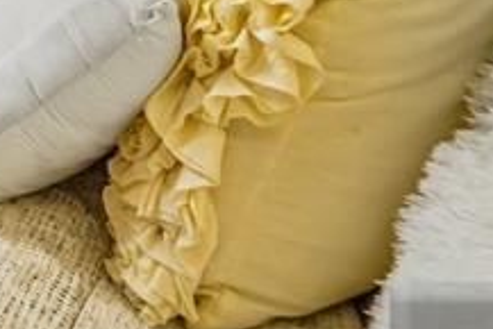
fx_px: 904
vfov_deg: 16.1
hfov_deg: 20.1
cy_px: -329
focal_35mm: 66
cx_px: -434
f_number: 8
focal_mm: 14
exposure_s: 1/6
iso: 400
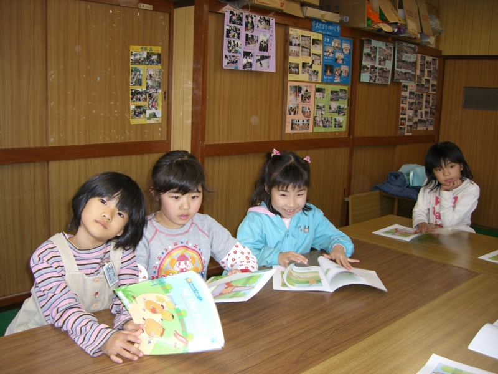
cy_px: 187
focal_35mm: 38
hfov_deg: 49.0
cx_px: 249
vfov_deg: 37.7
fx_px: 547
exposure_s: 1/60
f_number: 2.7
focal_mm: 6.2
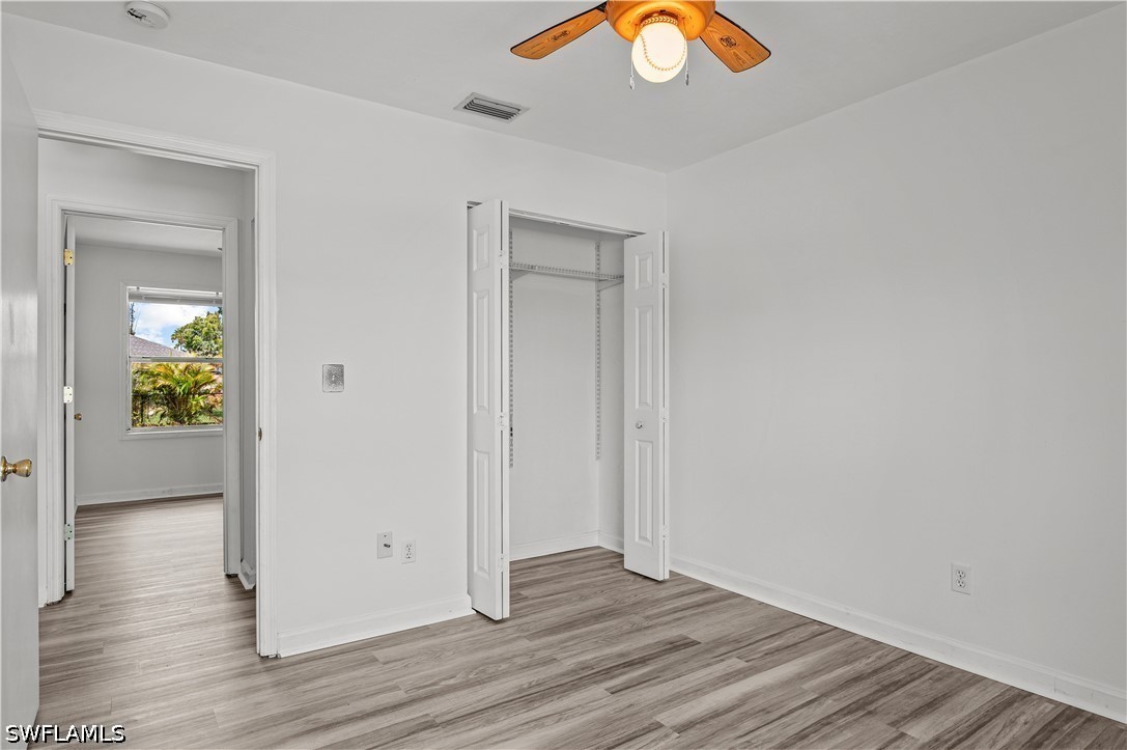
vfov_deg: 61.9
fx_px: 626
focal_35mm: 20
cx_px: 564
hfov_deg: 84.0
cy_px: 375
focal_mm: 20
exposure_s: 1/15
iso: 320
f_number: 8
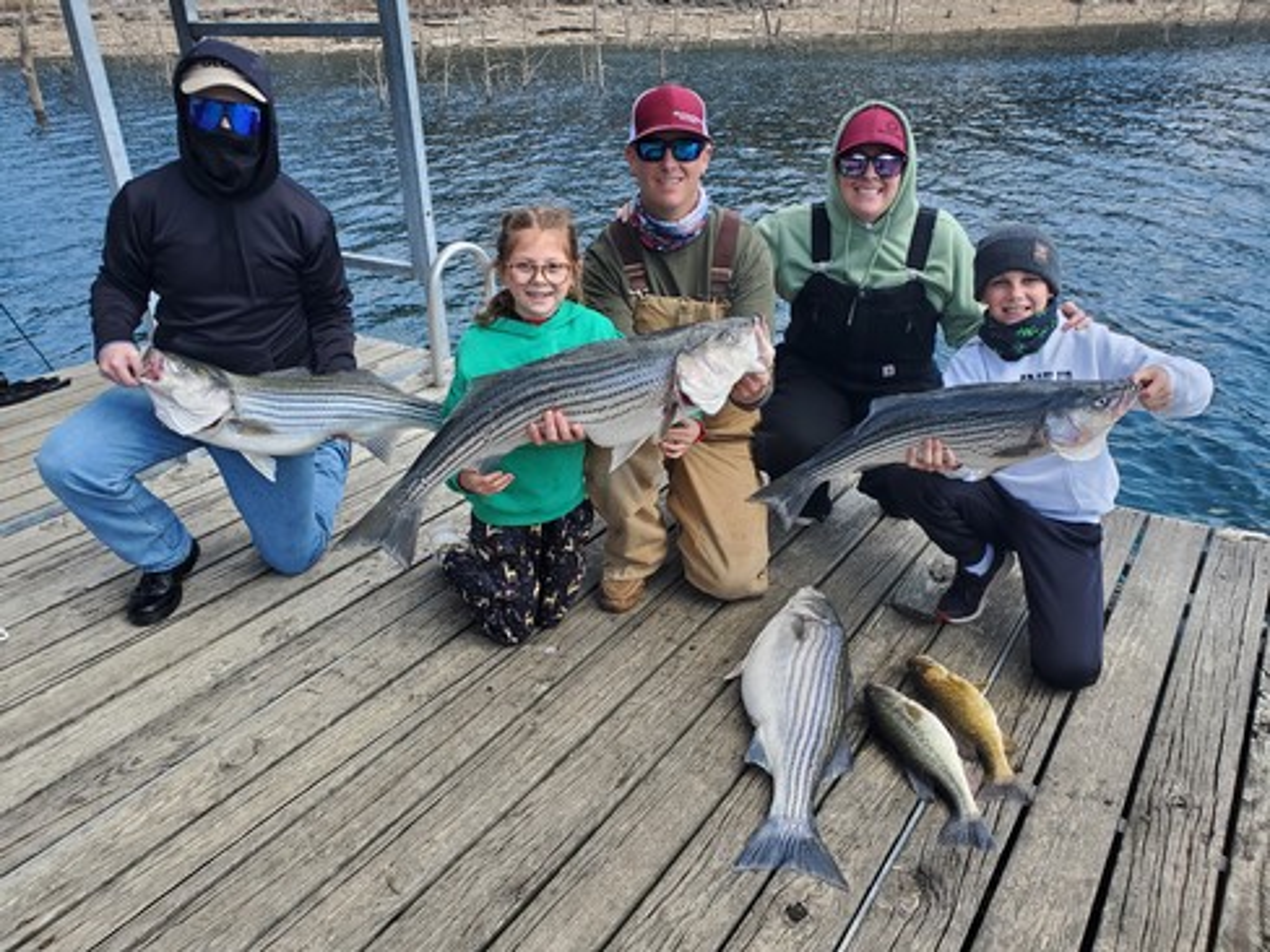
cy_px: 476
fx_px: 954
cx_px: 635
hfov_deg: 67.3
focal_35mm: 26
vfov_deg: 53.1
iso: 50
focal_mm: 4.3
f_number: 2.4
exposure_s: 1/420
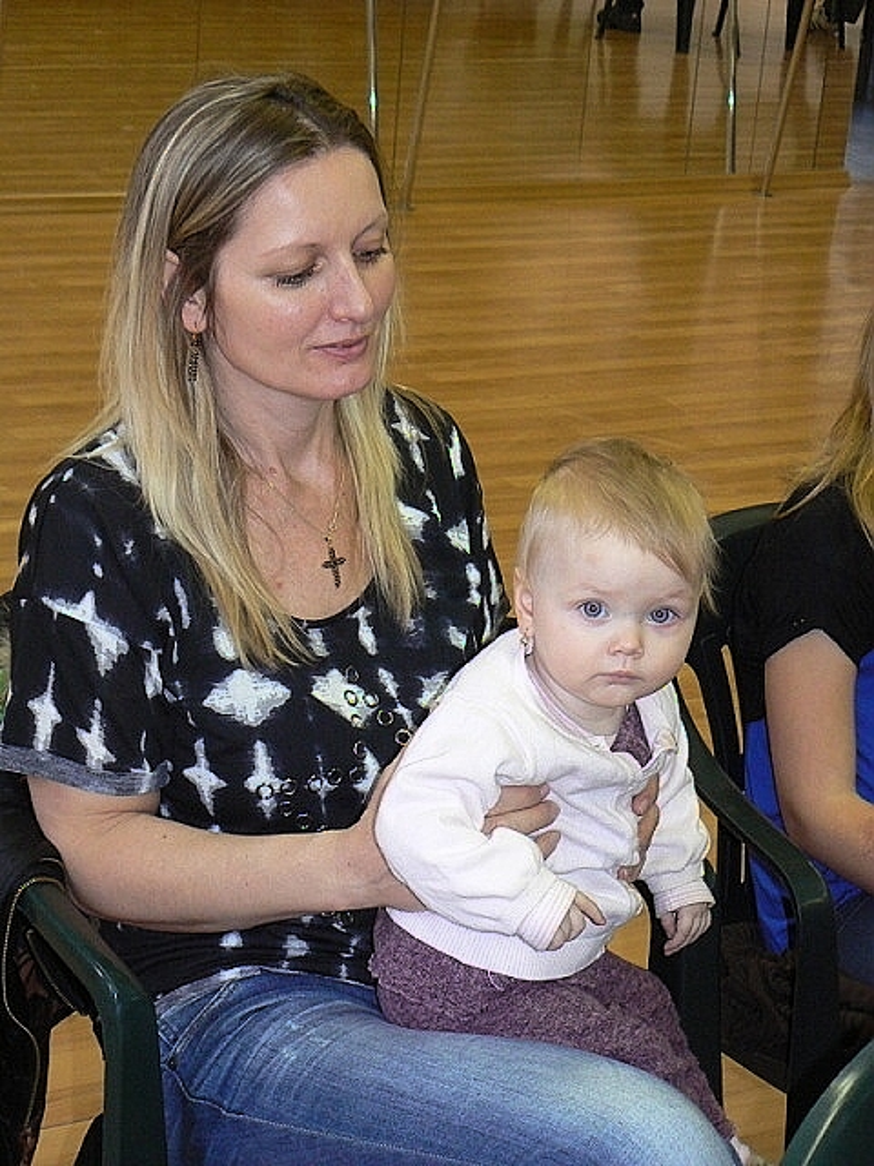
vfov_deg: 24.7
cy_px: 583
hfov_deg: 18.7
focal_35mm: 79
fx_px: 2660
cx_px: 437
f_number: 3.2
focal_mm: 13.1
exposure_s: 1/30
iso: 200
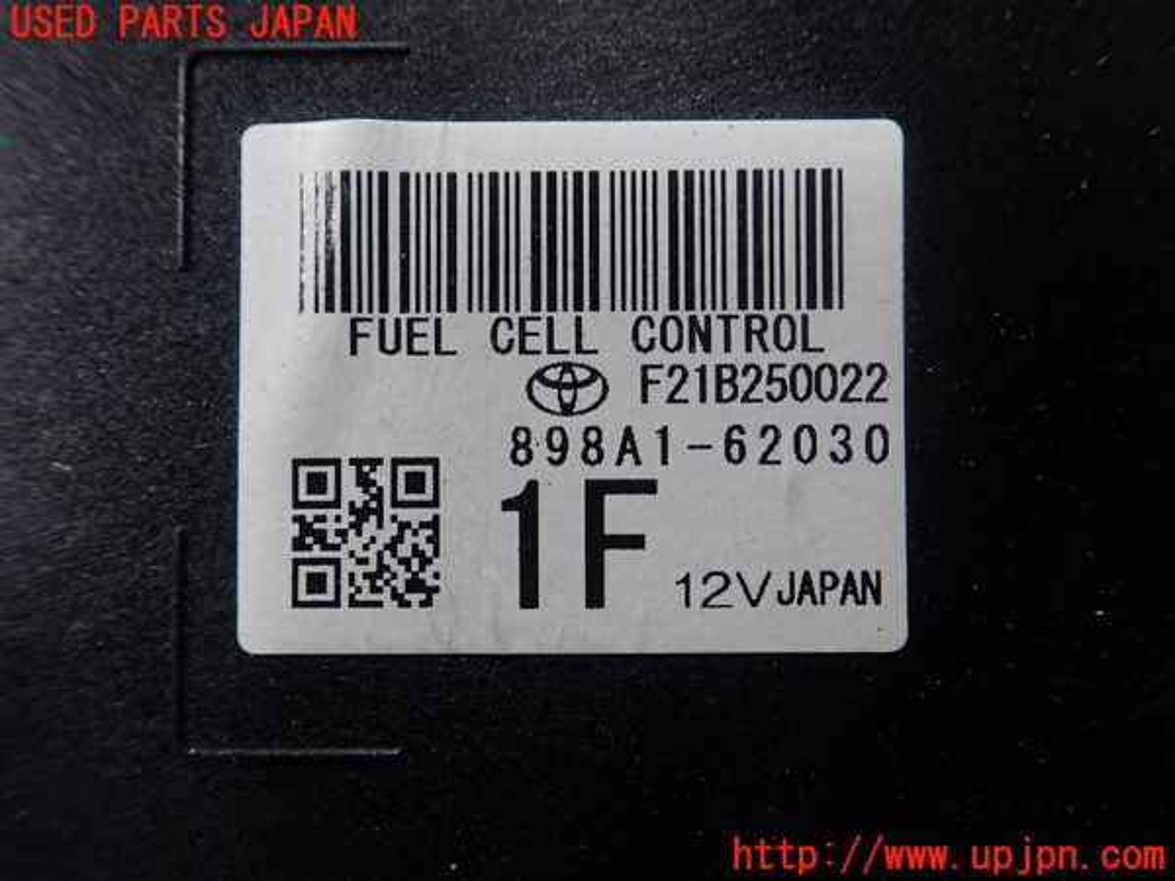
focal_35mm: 30
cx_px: 588
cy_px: 440
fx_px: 1018
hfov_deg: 60.0
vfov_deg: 46.8
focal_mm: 5.5
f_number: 2.3
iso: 200
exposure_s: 1/125
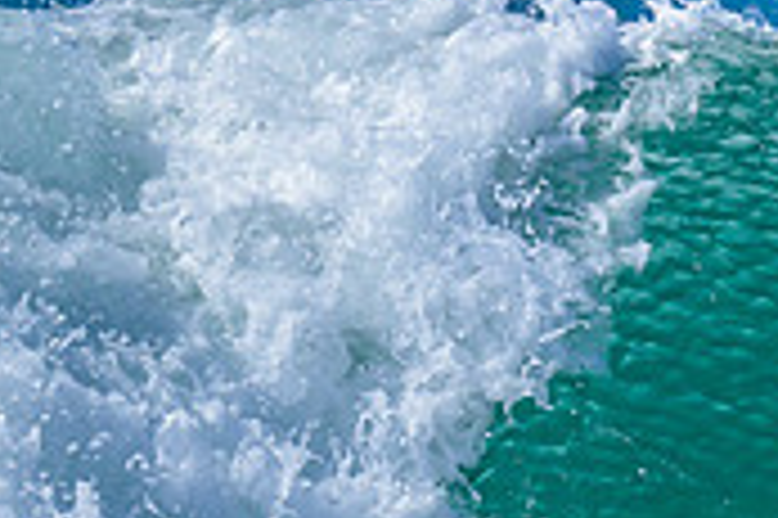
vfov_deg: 0.4
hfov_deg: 0.6
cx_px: 1772
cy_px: 746
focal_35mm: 3686
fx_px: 79582
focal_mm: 800
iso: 400
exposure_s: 1/2000
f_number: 6.3
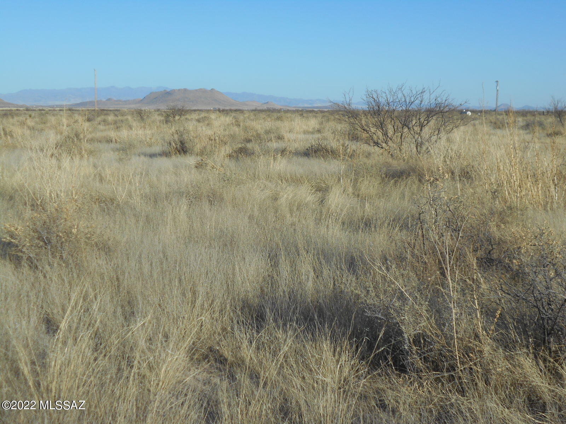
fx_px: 801
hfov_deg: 38.9
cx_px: 283
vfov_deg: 29.7
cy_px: 212
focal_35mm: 49
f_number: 4.5
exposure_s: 1/1000
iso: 80
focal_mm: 8.8
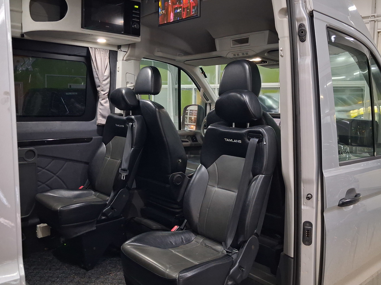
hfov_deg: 56.8
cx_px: 192
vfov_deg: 44.0
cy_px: 120
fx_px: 352
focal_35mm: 32
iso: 500
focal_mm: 4
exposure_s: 1/30
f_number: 1.8
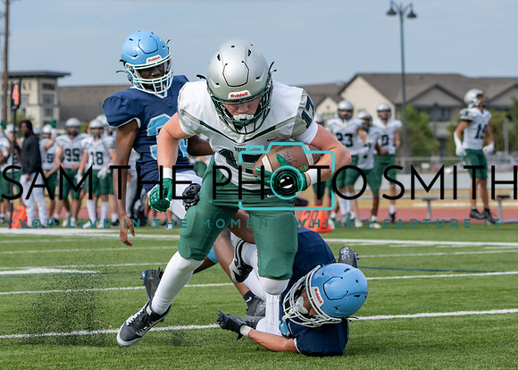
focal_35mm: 170
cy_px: 107
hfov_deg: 11.8
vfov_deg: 8.4
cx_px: 264
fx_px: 2507
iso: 320
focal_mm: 100
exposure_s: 1/1250
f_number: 5.6
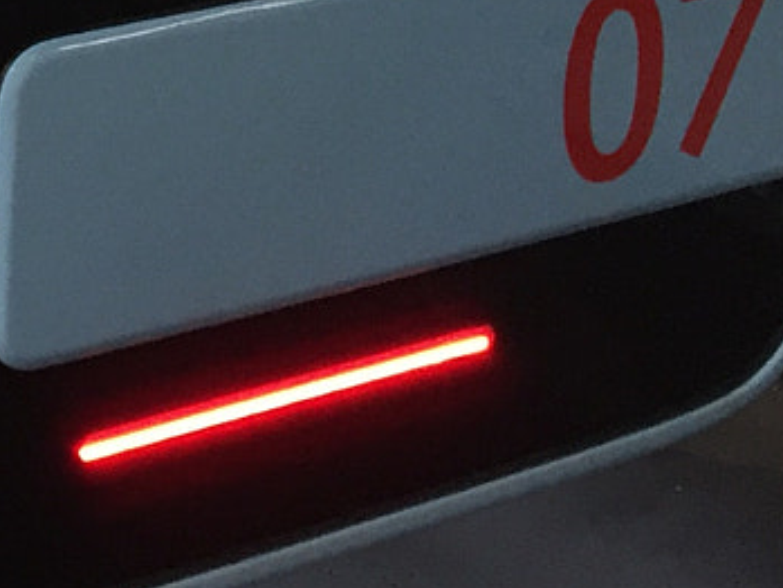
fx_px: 3009
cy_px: -601
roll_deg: +0.0
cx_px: -458
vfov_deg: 10.3
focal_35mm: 133
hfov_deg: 13.8
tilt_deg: -2.6
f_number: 2.2
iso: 125
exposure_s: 1/33
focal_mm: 4.15
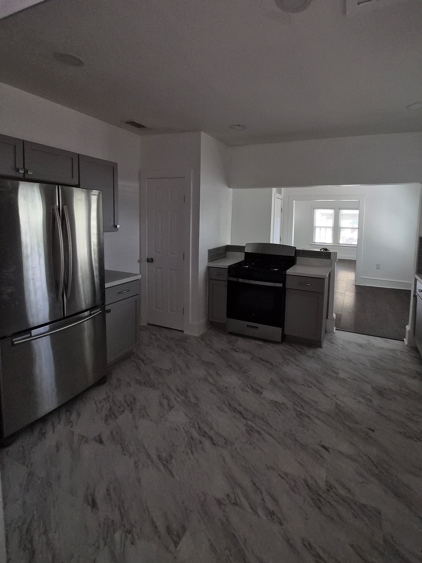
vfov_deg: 93.9
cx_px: 245
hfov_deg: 77.5
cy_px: 242
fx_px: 260
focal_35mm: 16
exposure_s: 1/60
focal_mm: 1.7
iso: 100
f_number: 2.2
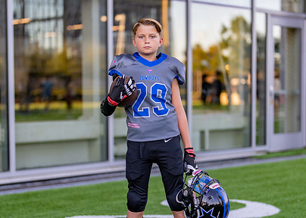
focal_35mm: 84
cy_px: 138
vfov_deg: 17.0
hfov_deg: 23.7
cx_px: 158
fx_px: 730
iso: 100
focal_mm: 50
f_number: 1.2
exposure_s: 1/640
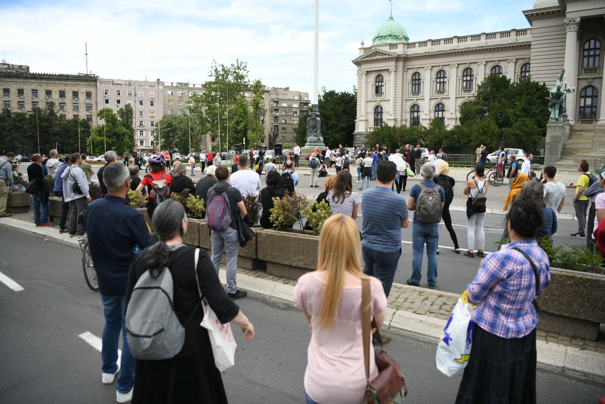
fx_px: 403
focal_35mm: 24
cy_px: 202
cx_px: 302
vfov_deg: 53.1
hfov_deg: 73.7
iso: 500
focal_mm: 24
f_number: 2.8
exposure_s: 1/3200
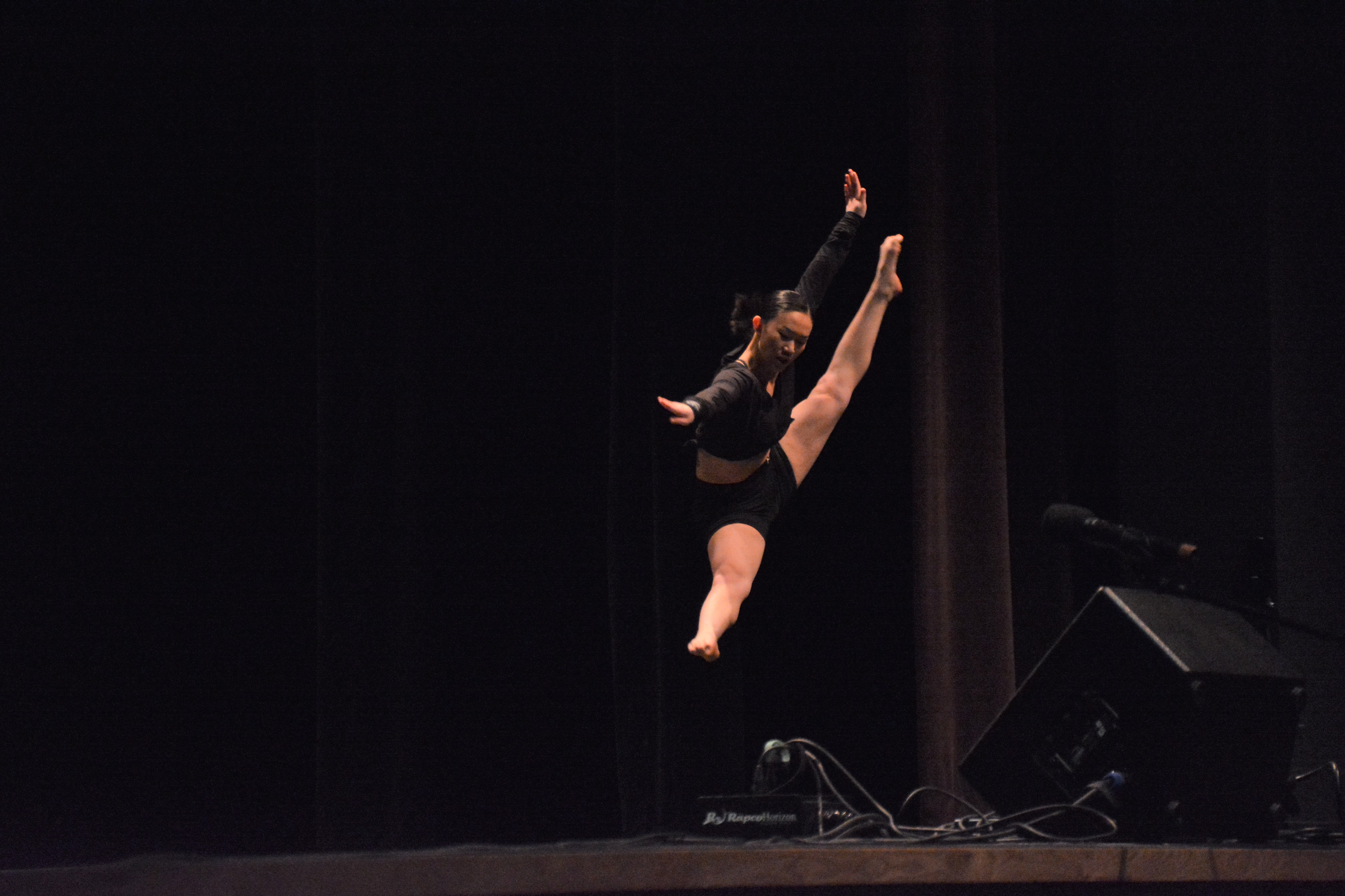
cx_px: 672
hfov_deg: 19.5
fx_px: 3923
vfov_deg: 13.0
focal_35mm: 105
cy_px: 448
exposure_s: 1/250
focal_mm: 70
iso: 6400
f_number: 5
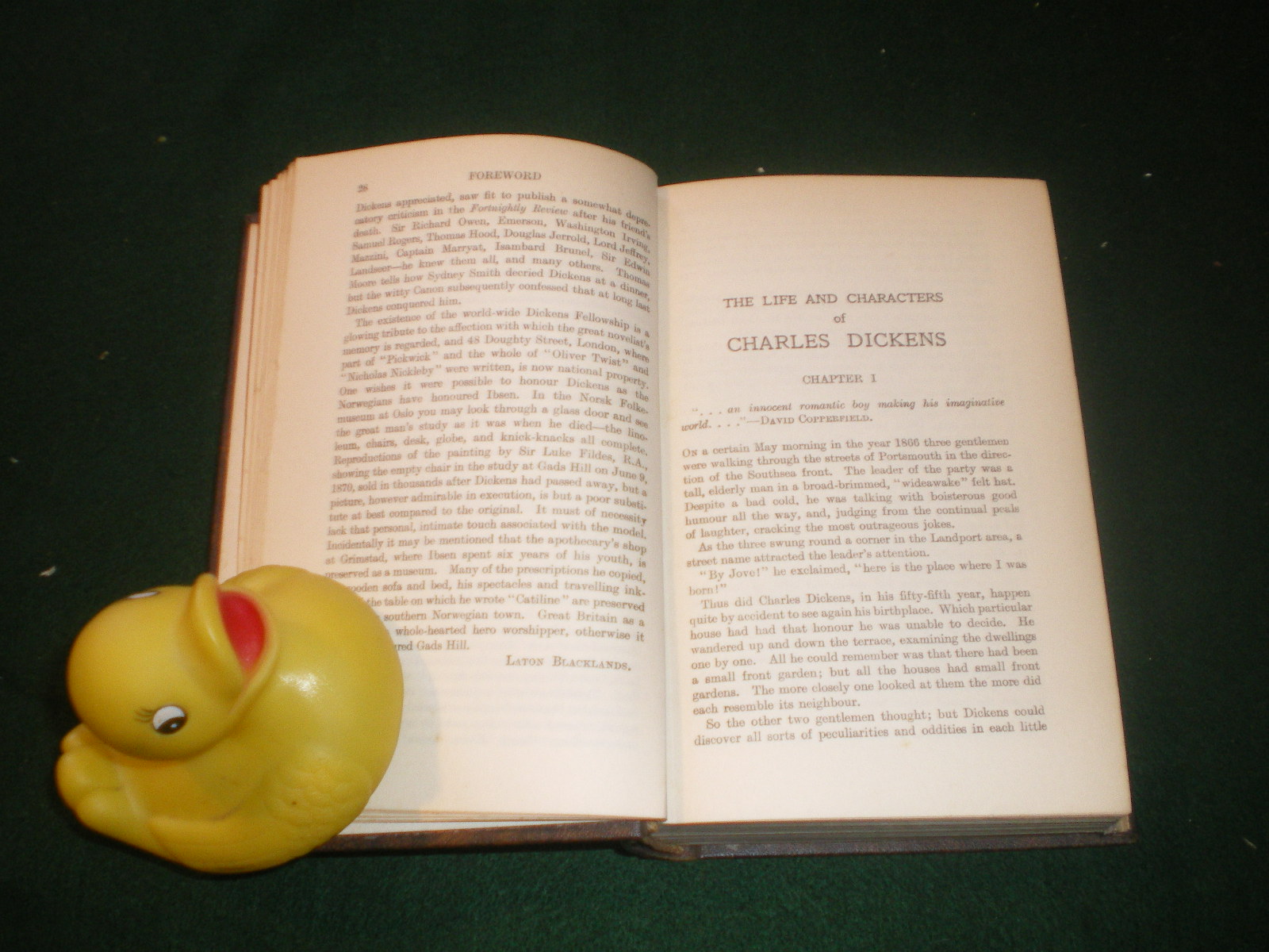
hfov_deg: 49.0
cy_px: 476
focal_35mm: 38
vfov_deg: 37.7
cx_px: 634
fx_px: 1393
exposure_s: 1/50
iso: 200
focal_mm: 6.3
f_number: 3.1
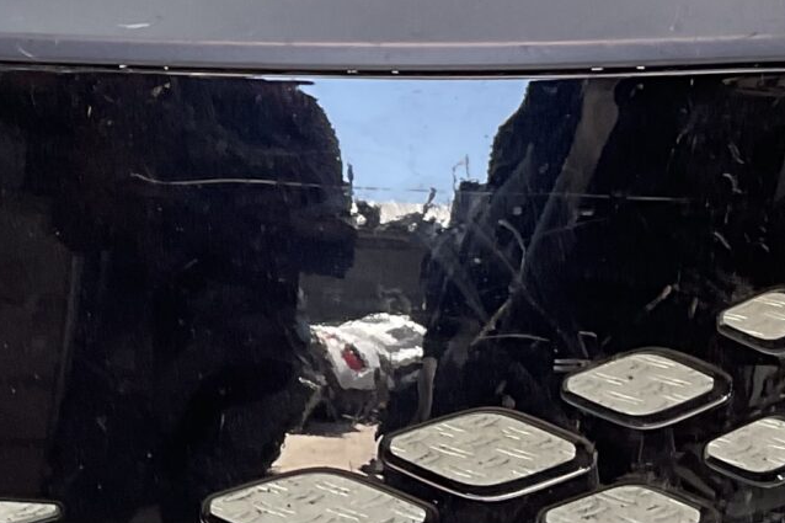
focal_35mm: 121
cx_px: -151
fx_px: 2638
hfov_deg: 16.3
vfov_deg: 11.2
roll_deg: -2.9
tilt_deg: -9.9
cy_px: 46
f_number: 1.8
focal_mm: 3
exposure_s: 1/120
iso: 25
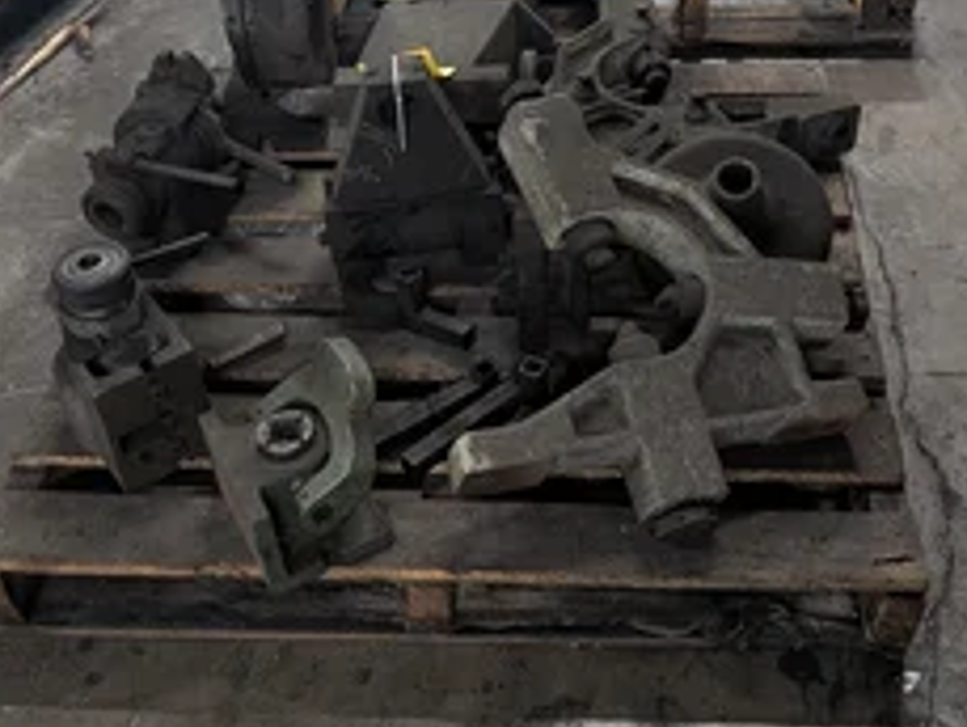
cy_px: 317
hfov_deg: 44.7
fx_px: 1174
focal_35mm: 42
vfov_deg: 34.3
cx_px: 526
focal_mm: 6.9
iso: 2026
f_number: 1.68
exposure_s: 1/120
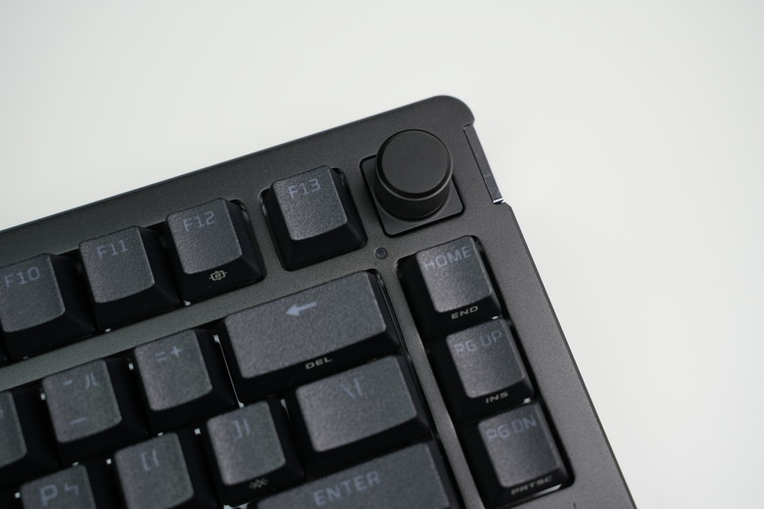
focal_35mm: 44
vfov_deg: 30.5
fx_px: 934
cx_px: 382
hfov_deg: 44.5
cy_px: 254
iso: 500
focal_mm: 44
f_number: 4.5
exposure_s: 1/80
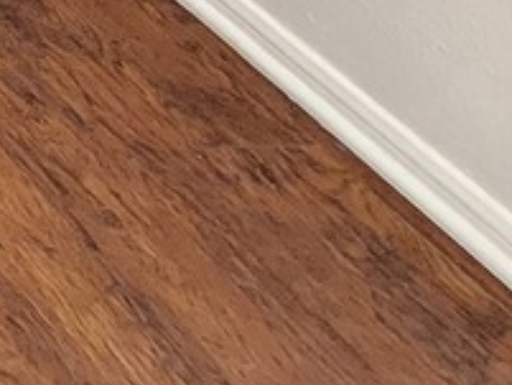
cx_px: -920
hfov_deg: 12.4
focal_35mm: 93
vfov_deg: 9.7
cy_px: -928
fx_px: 1376
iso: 400
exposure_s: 1/60
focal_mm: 2.2
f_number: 2.2
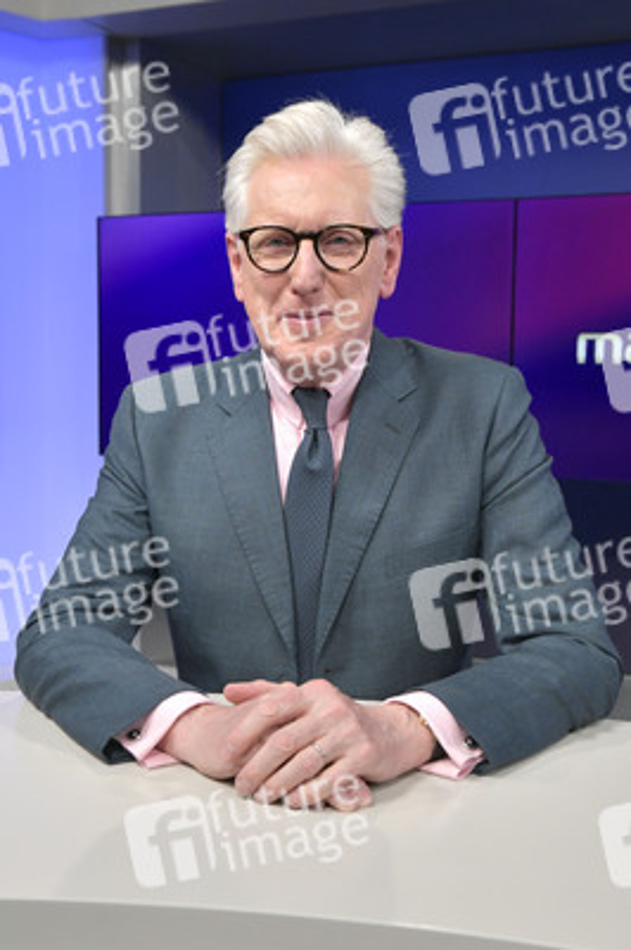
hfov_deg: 36.8
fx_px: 948
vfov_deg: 53.2
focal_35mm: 36
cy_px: 475
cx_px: 316
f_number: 6.3
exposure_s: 1/250
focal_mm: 36
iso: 2500
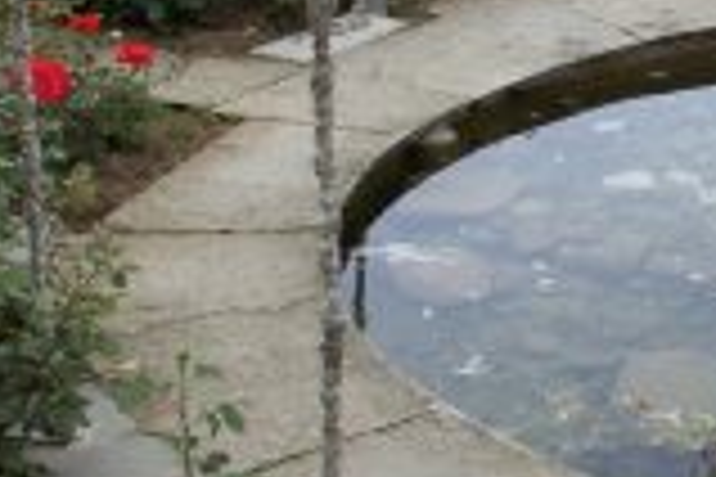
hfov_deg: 17.8
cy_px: -72
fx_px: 2188
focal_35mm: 110
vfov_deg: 12.2
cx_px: 820
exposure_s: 1/100
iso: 50
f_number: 5
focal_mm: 5.86
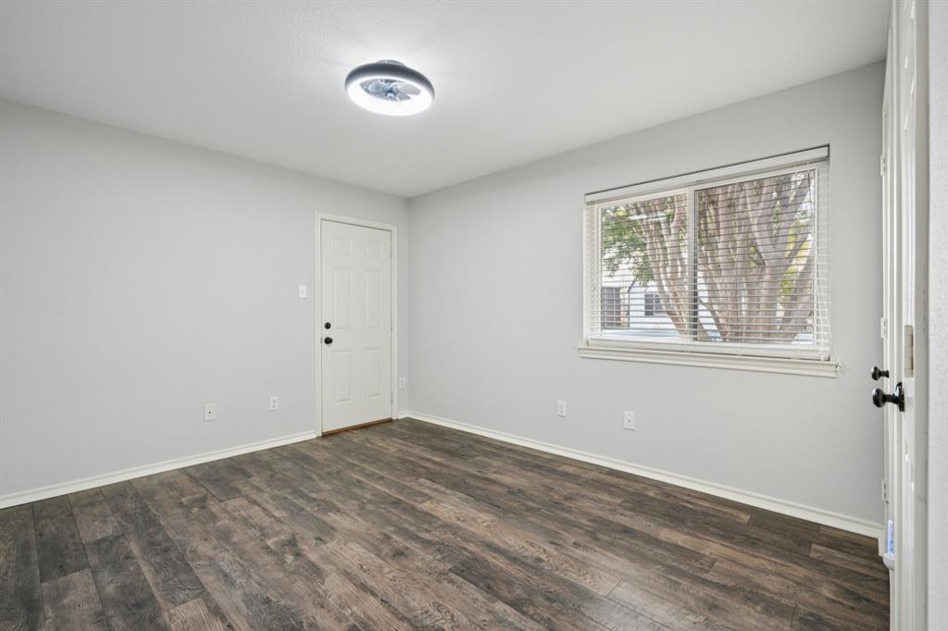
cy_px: 316
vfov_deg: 73.7
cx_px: 474
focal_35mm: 16
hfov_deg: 96.8
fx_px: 421
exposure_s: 1/10
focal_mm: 16
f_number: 8
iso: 400
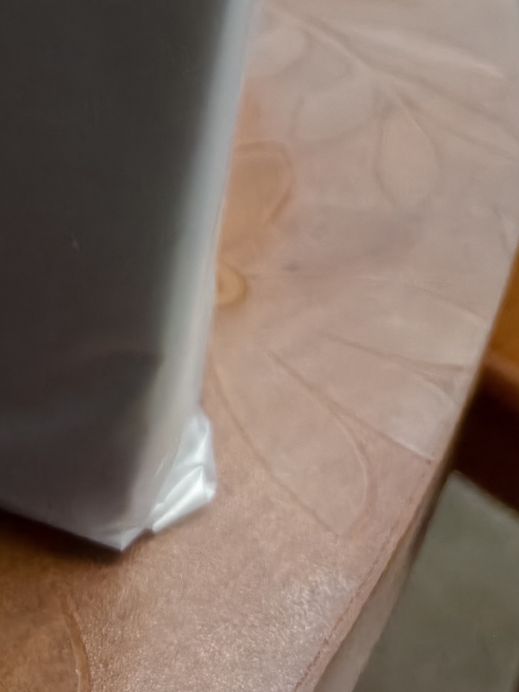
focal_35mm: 74
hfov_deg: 18.6
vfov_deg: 23.4
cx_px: -142
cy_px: -197
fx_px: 1479
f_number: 1.88
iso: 1381
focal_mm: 5.56
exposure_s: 1/214
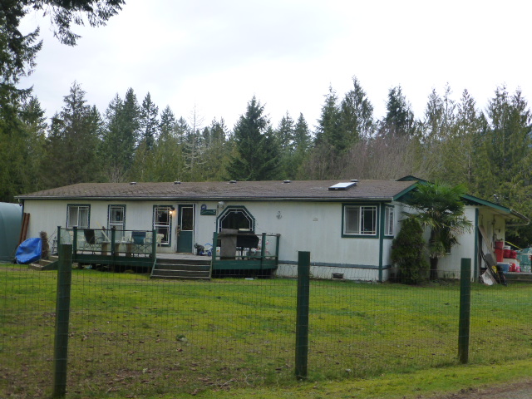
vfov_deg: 35.1
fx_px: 630
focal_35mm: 41
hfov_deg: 45.8
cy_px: 200
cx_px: 266
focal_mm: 7.4
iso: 160
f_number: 3.9
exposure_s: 1/160
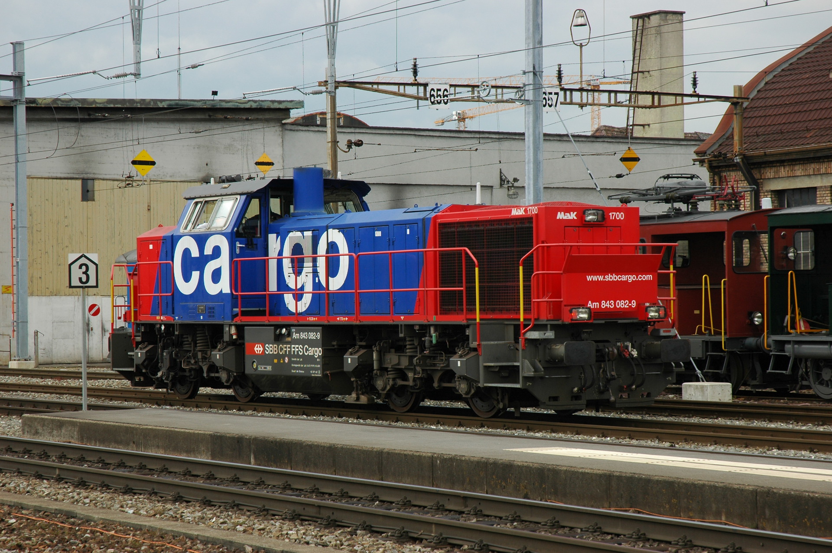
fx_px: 2252
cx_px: 416
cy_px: 276
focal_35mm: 98
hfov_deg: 20.9
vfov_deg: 14.0
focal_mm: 65
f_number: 8
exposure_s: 1/250
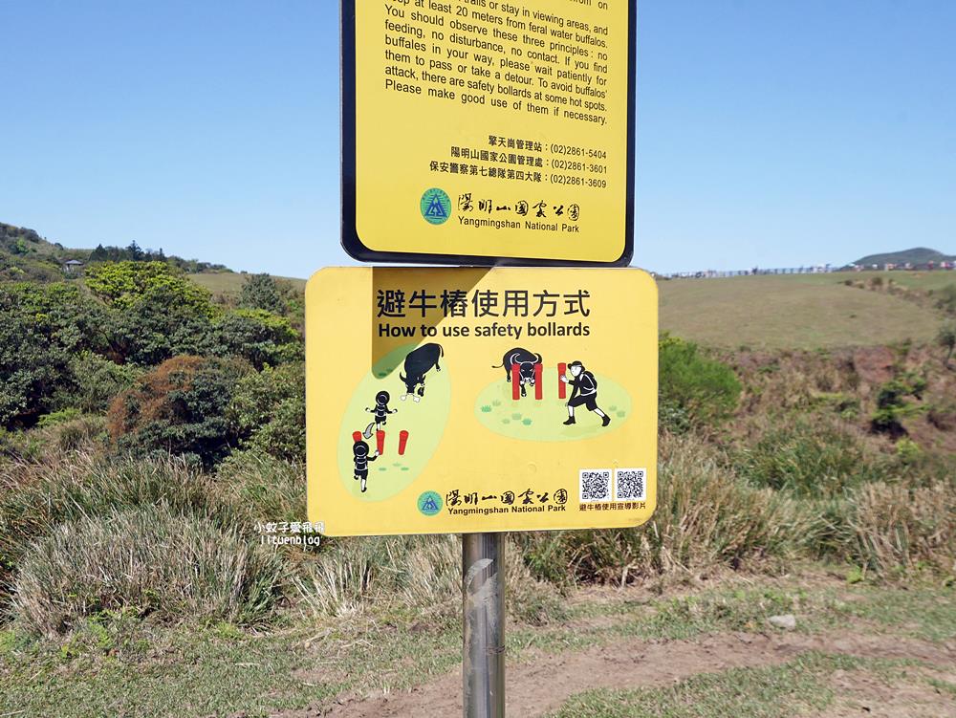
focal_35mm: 32
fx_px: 884
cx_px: 478
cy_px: 359
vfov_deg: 44.2
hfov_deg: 56.8
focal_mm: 16
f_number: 6.3
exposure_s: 1/1000
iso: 200
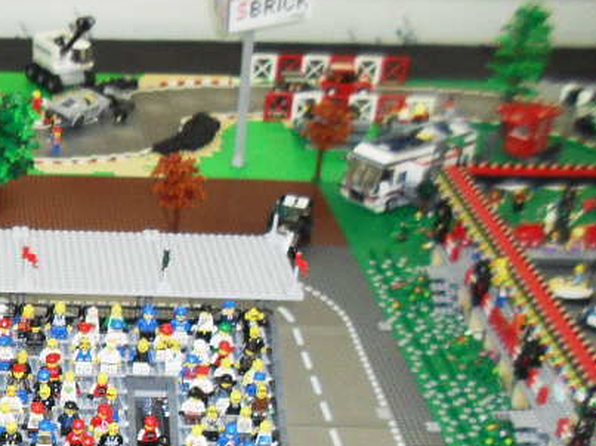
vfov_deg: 16.1
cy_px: 490
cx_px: -139
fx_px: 1532
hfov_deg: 20.4
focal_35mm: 89
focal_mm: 6.3
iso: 200
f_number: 3.2
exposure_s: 1/45
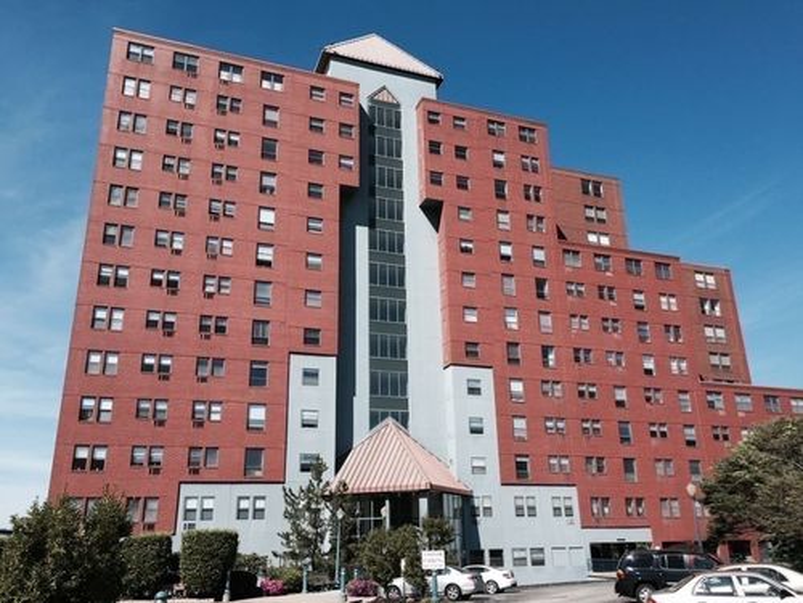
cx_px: 402
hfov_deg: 61.7
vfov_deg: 48.2
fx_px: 673
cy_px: 302
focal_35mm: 29
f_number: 2.2
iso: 32
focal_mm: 4.15
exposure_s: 1/1883
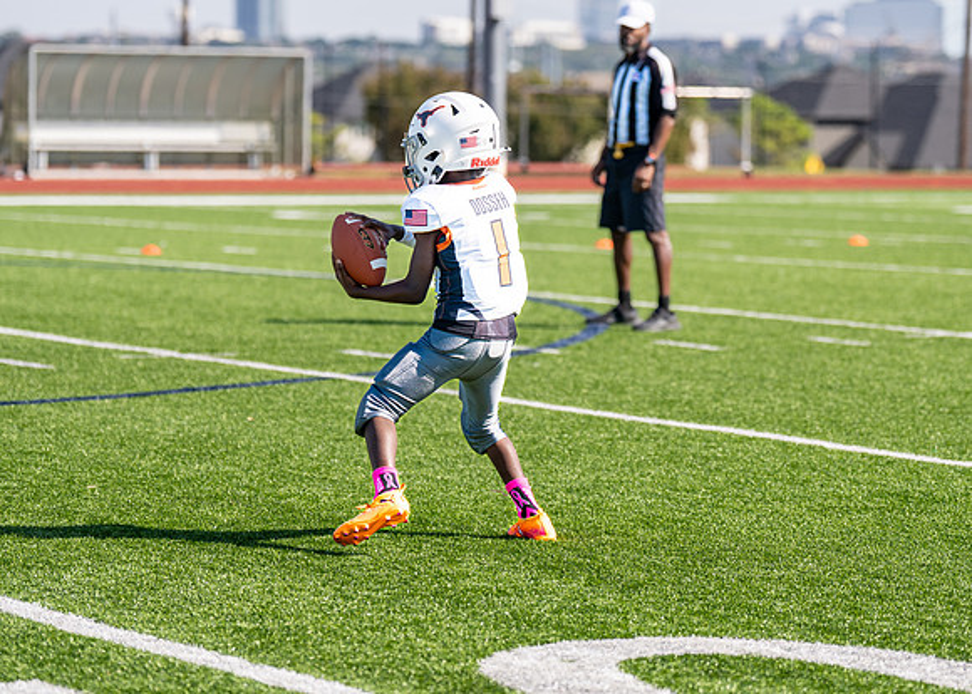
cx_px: 522
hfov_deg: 13.2
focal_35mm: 153
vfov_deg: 9.4
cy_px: 287
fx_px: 4215
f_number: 2.8
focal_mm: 107
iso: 100
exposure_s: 1/2000
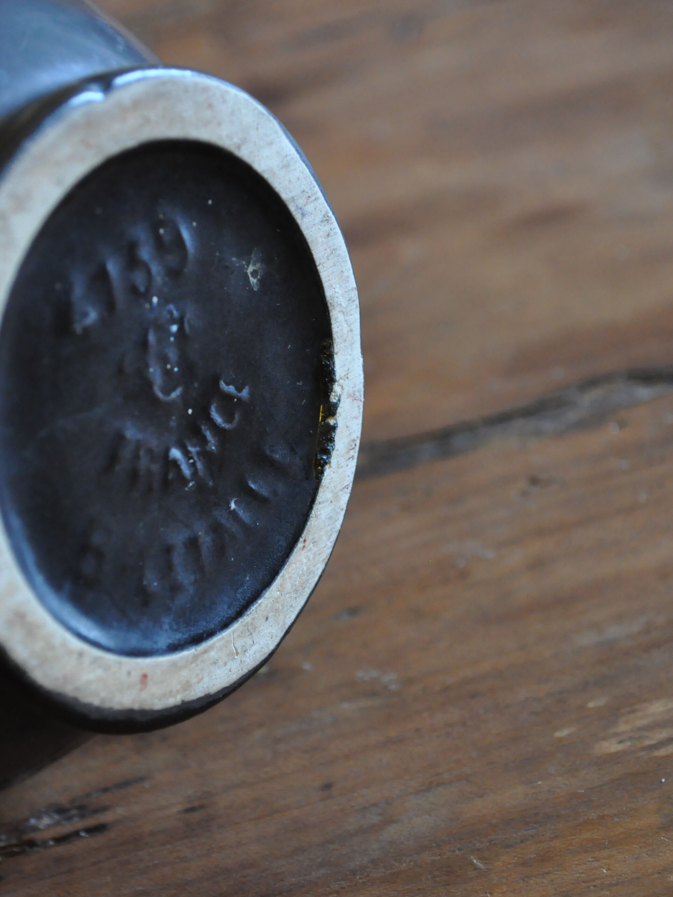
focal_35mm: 92
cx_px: 224
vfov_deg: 21.3
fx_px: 2385
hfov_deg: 16.0
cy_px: 450
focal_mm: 42
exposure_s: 1/30
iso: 1600
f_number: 5.3
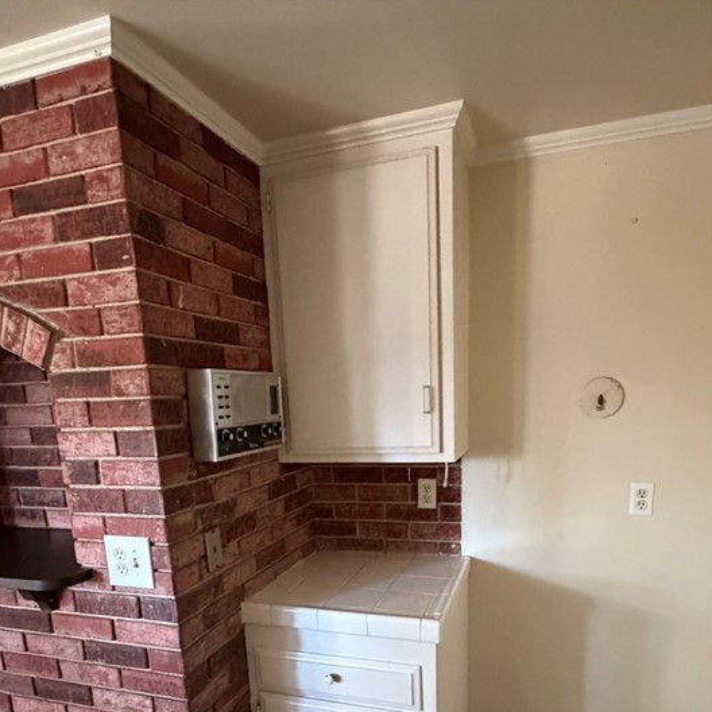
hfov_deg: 65.0
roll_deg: +2.7
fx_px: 558
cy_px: 510
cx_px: 361
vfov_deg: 62.3
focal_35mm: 24
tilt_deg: -11.4
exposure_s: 1/60
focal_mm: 2.22
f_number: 2.2
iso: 1000
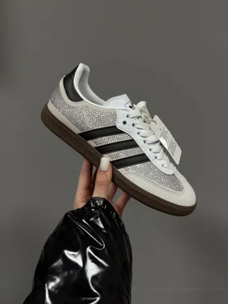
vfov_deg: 71.6
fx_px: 211
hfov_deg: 56.8
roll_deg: +0.4
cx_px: 114
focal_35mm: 24
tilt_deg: -6.5
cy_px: 152
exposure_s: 1/99
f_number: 1.78
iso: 200
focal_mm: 6.76
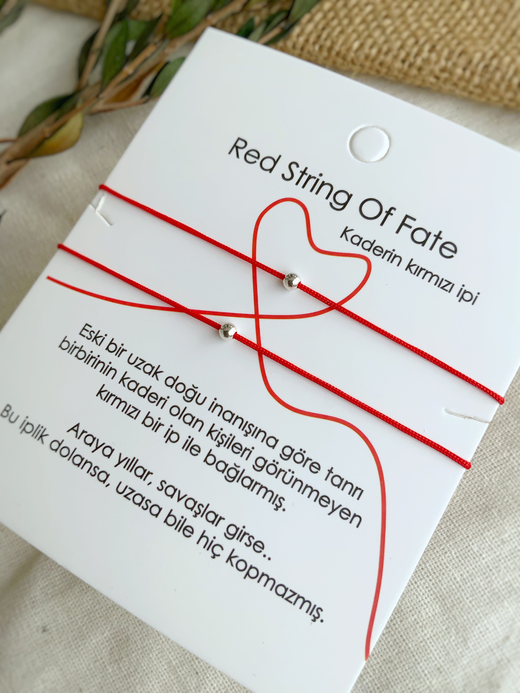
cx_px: 260
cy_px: 346
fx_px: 581
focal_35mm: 29
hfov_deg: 48.2
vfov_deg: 61.7
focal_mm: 3
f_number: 1.8
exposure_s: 1/200
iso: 16
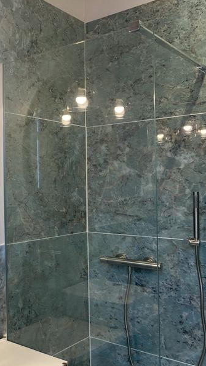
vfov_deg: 49.4
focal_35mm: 41
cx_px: -25
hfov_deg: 26.5
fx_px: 398
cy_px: 184
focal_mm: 3.99
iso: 64
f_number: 1.8
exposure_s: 1/50
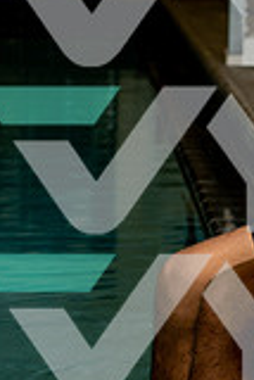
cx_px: 328
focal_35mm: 197
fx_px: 2080
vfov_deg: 10.4
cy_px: 162
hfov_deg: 6.9
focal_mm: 70
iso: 100
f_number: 4.5
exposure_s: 1/250
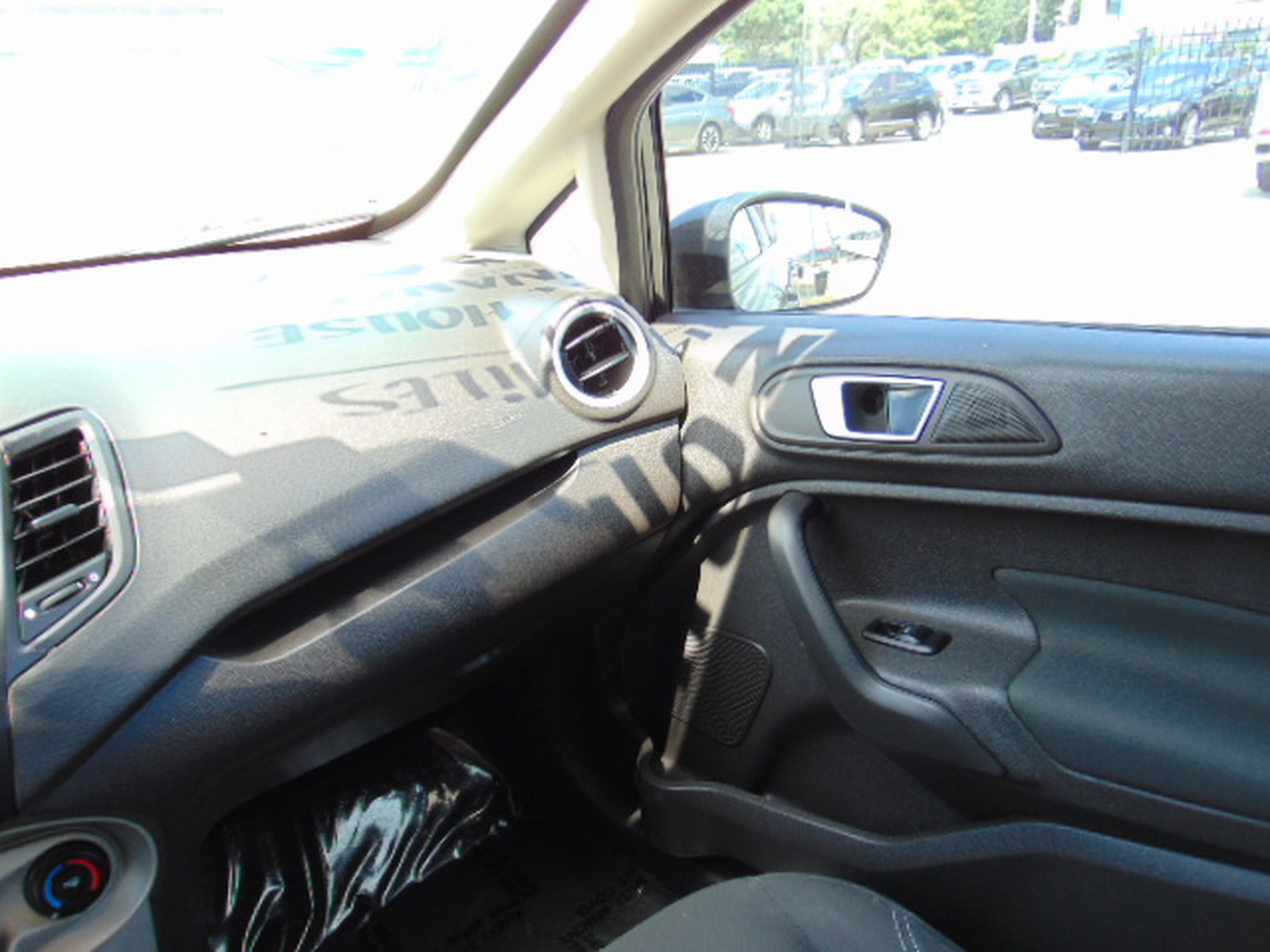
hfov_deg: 69.4
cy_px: 476
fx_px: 917
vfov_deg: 54.9
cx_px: 635
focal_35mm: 25
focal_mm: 4.5
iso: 80
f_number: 3
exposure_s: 1/50
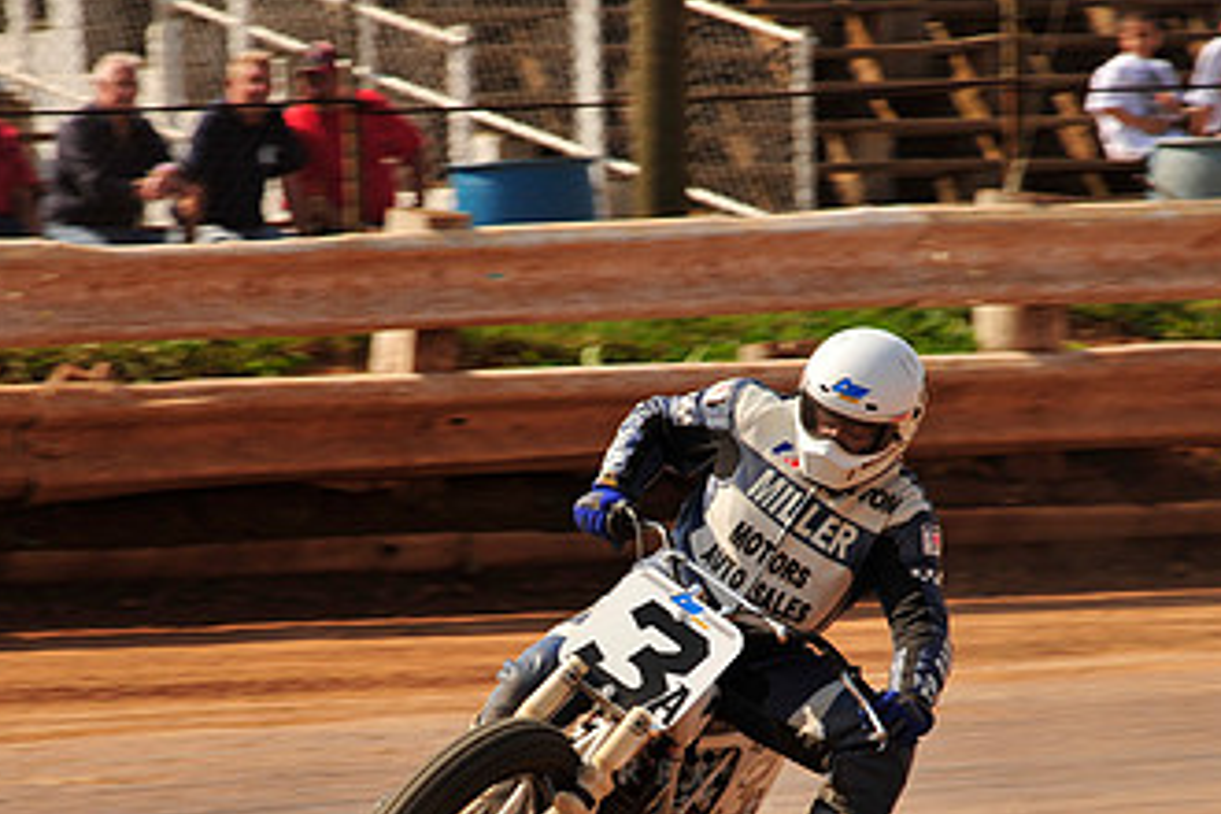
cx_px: 629
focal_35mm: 351
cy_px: 640
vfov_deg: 3.9
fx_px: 11904
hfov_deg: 5.9
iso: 200
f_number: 10
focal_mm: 200
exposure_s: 1/400
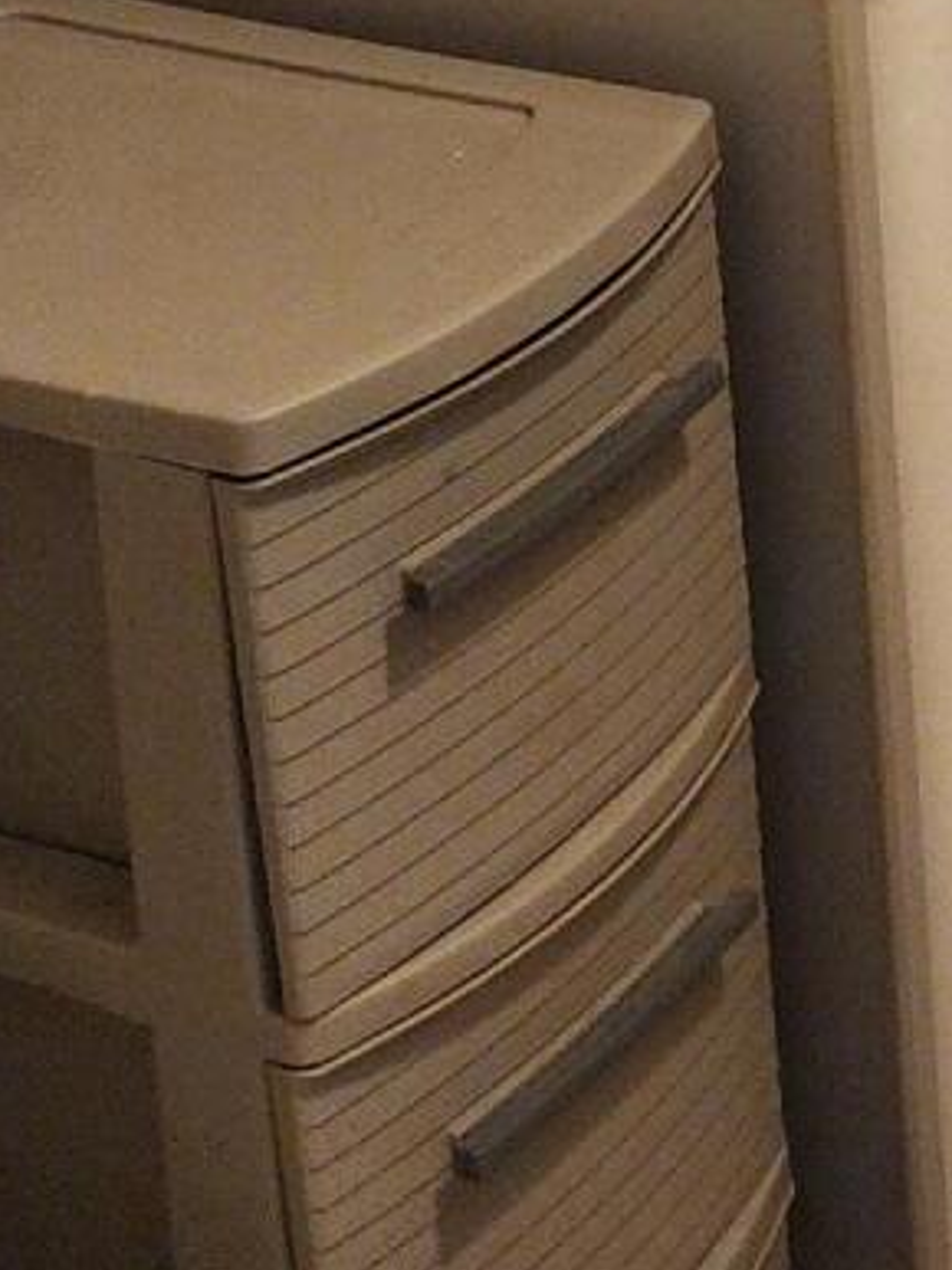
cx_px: 2167
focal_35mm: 119
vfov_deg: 14.1
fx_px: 4366
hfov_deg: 10.8
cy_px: -1221
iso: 500
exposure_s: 1/38
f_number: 1.8
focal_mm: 6.4
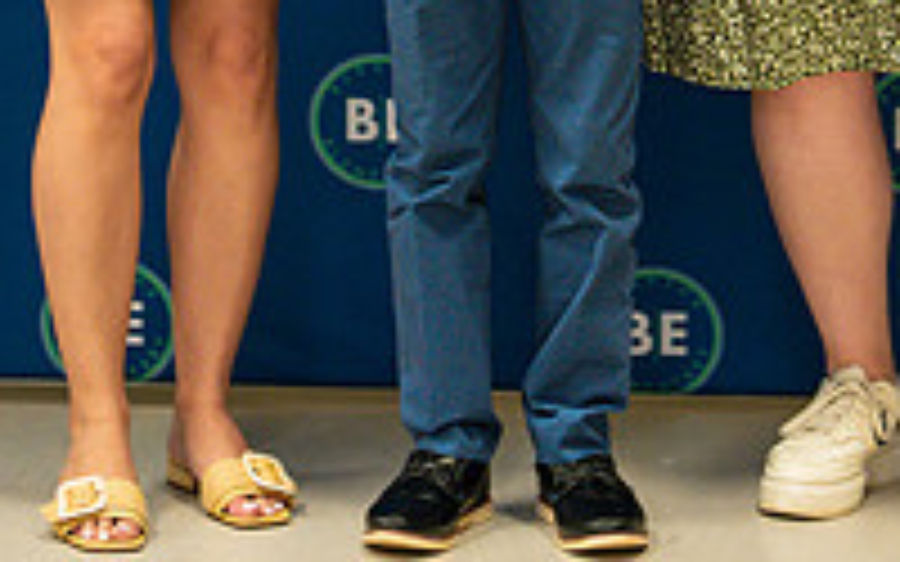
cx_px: 506
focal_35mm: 211
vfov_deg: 6.1
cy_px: -364
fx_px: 5175
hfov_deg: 9.9
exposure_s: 1/400
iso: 1000
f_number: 1.2
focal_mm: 50
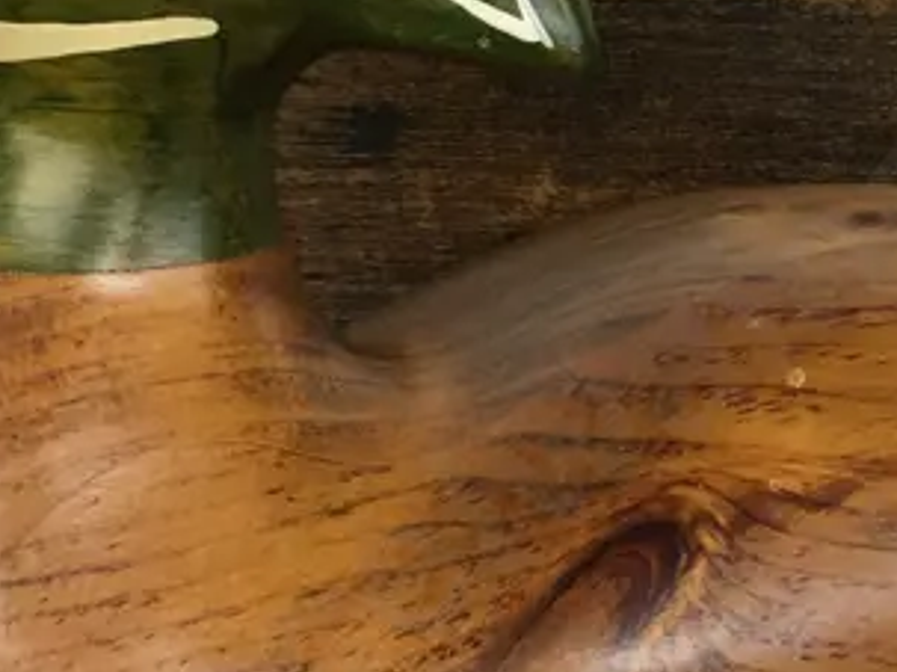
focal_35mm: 98
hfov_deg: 19.5
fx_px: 2538
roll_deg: -0.7
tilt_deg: -8.1
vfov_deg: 15.1
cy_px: 222
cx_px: 888
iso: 32
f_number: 2.2
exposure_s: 1/17
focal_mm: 4.15
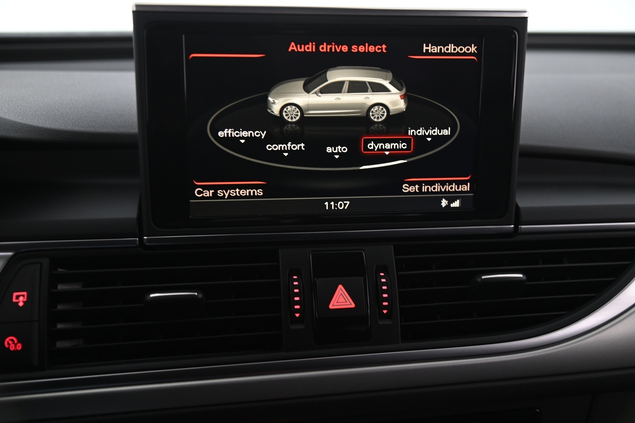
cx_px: 318
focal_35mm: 40
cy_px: 212
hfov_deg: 48.5
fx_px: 705
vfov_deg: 33.3
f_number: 4
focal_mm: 40
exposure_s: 1/25
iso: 2000
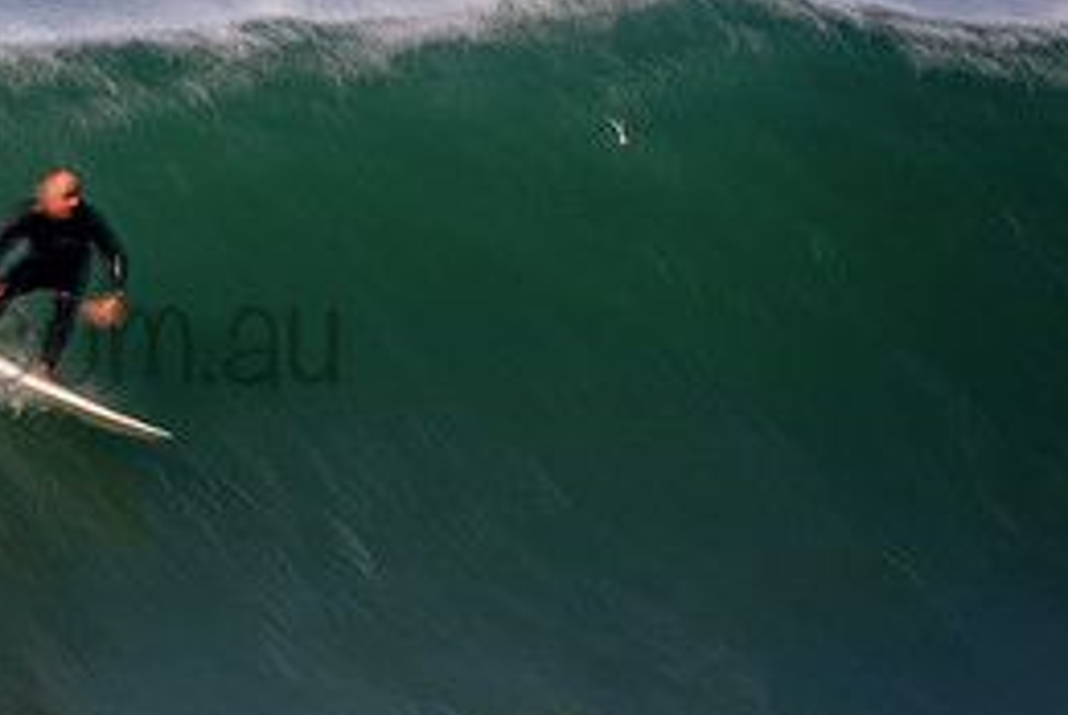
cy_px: 290
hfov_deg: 1.5
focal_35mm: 1337
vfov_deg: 1.0
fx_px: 39708
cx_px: -94
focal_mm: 400
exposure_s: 1/20
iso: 100
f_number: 18
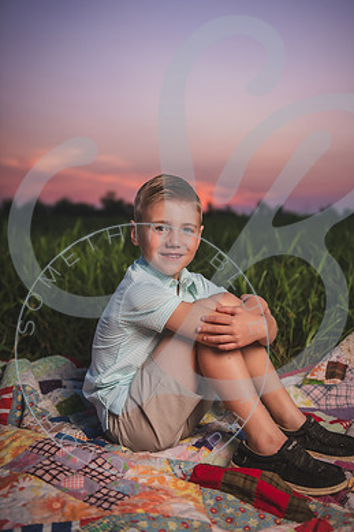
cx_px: 204
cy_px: 246
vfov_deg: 44.5
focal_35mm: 44
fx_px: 650
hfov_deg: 30.4
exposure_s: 1/1000
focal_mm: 38
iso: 200
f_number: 2.8
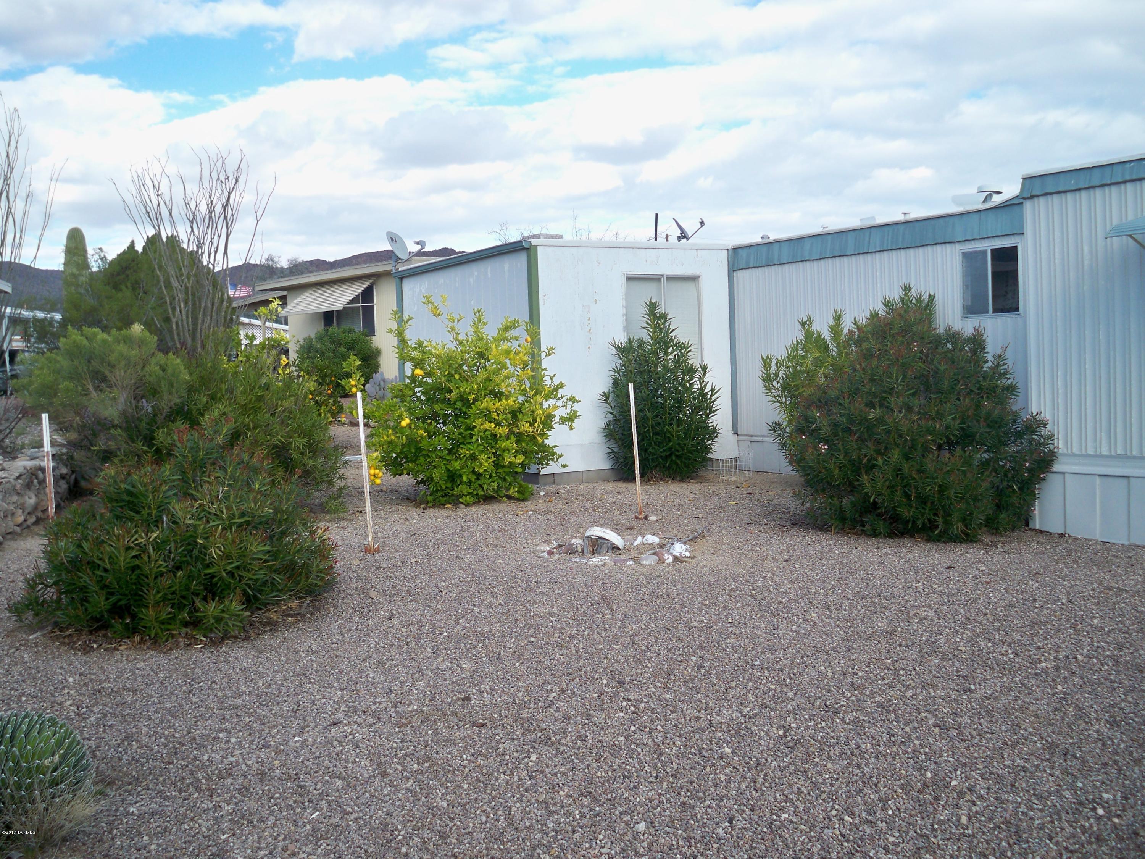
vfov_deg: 40.7
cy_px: 430
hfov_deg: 52.6
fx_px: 1158
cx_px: 572
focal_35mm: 35
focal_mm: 6.3
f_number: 3.1
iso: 80
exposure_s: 1/320
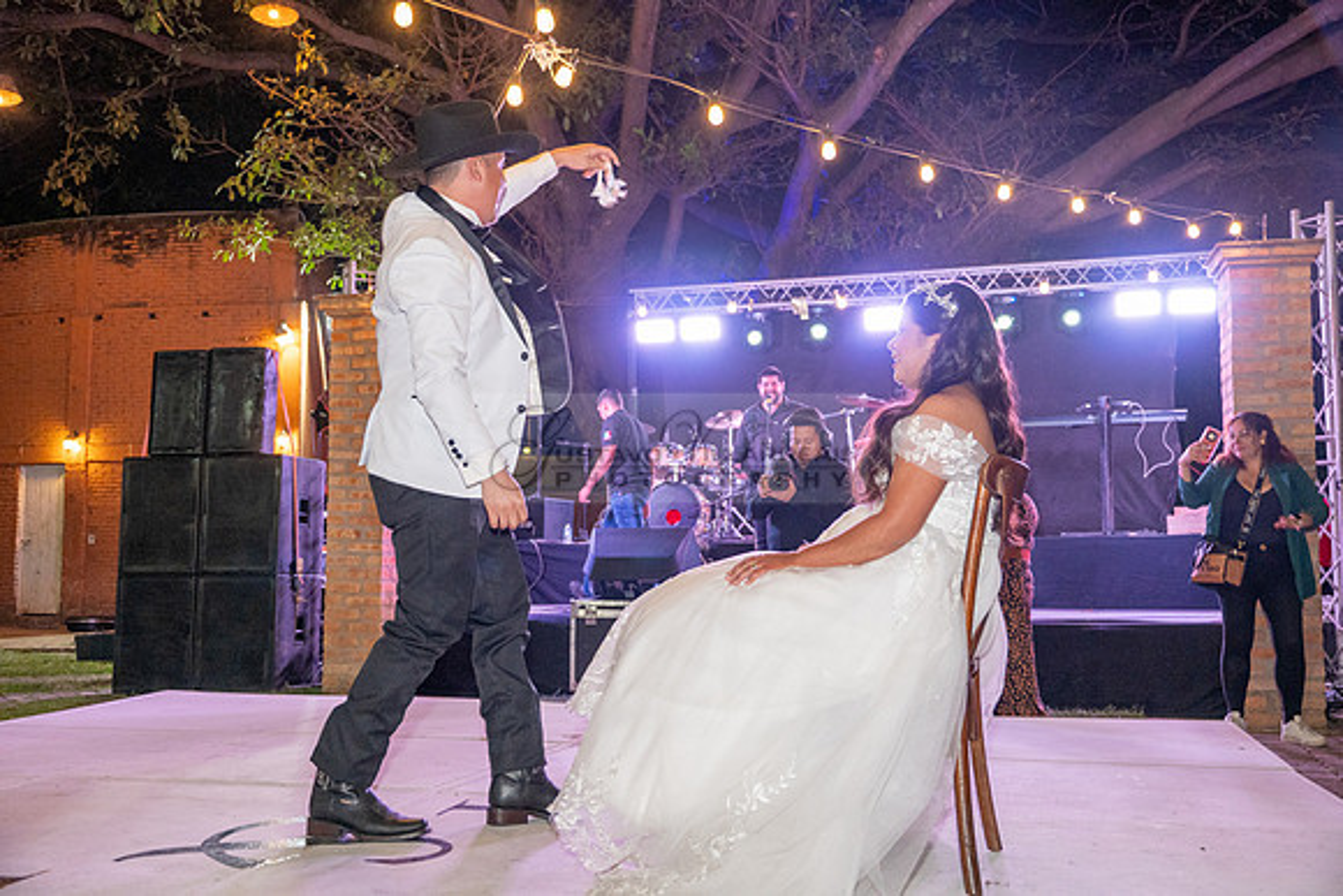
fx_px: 1306
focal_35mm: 35
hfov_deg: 54.4
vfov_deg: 37.9
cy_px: 448
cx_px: 672
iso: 2500
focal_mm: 35
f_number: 5
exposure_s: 1/80
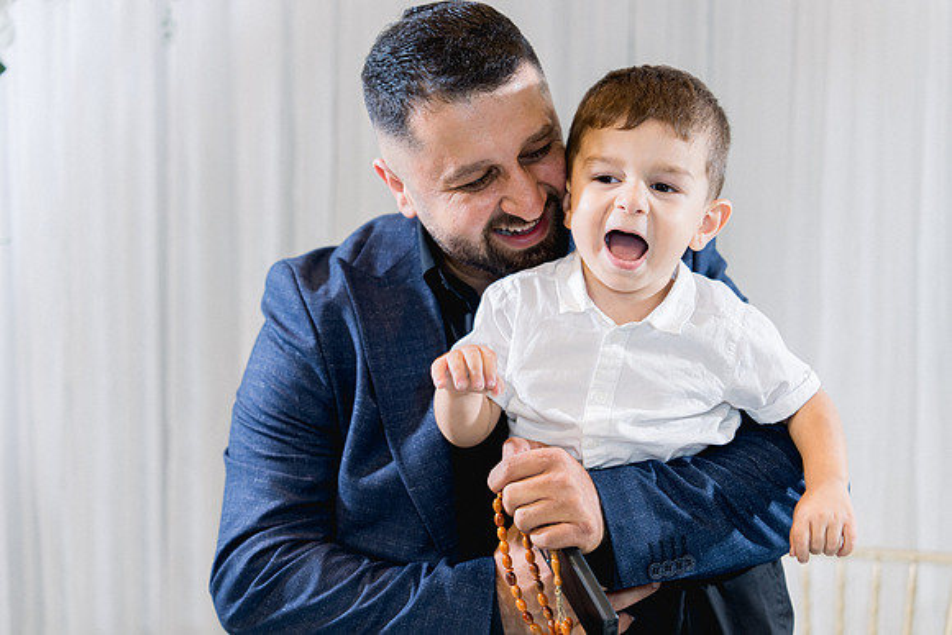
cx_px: 476
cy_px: 318
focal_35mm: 70
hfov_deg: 28.8
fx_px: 1851
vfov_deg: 19.5
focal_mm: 70
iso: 800
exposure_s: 1/160
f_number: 2.8
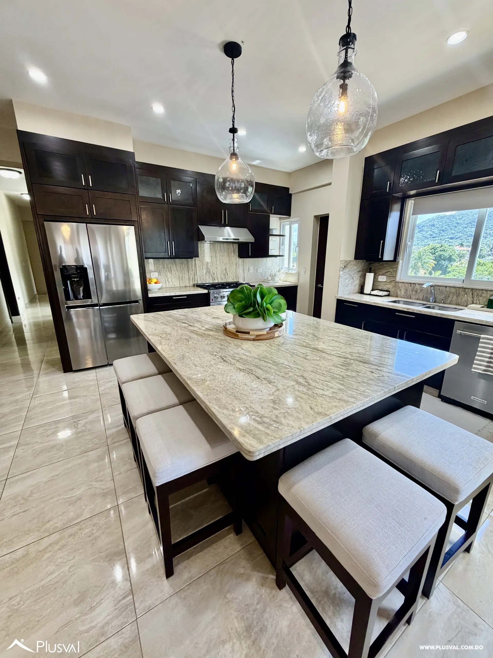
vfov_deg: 102.1
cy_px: 329
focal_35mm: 14
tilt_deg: -15.2
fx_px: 266
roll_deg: -1.1
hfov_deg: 85.7
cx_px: 246
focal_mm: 2.22
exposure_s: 1/120
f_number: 2.2
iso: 125
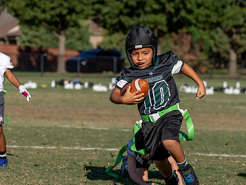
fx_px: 1272
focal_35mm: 179
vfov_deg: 8.3
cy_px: 125
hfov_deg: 11.0
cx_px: 162
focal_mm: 70
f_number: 2.8
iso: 100
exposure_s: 1/2000
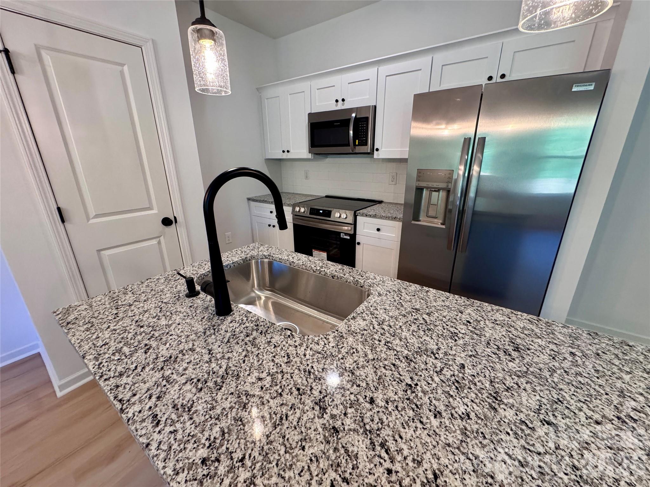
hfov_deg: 102.1
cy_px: 244
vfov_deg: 85.7
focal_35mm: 14
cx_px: 325
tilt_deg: -18.3
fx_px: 263
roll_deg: +1.2
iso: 320
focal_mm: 2.22
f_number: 2.2
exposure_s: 1/120
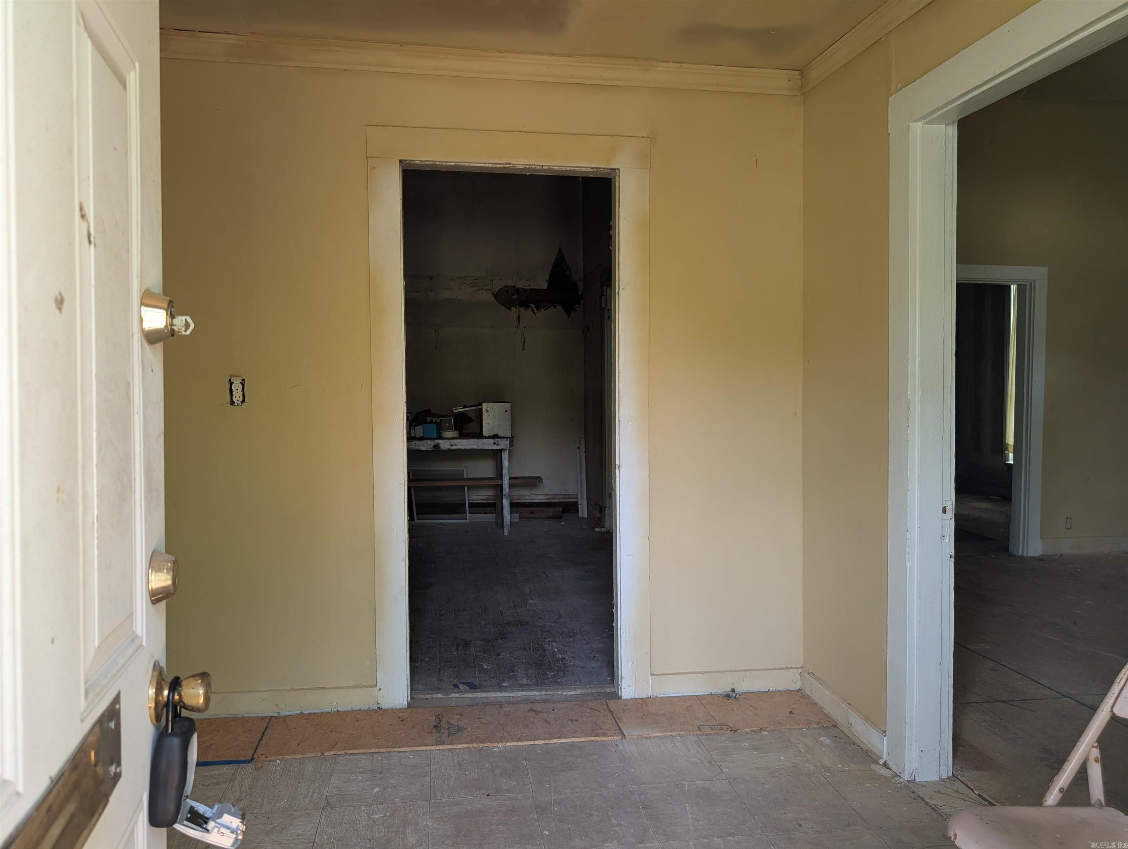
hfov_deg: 71.5
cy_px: 424
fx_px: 783
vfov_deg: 56.9
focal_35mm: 24
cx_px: 564
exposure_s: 1/175
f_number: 1.68
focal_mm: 6.9
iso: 214
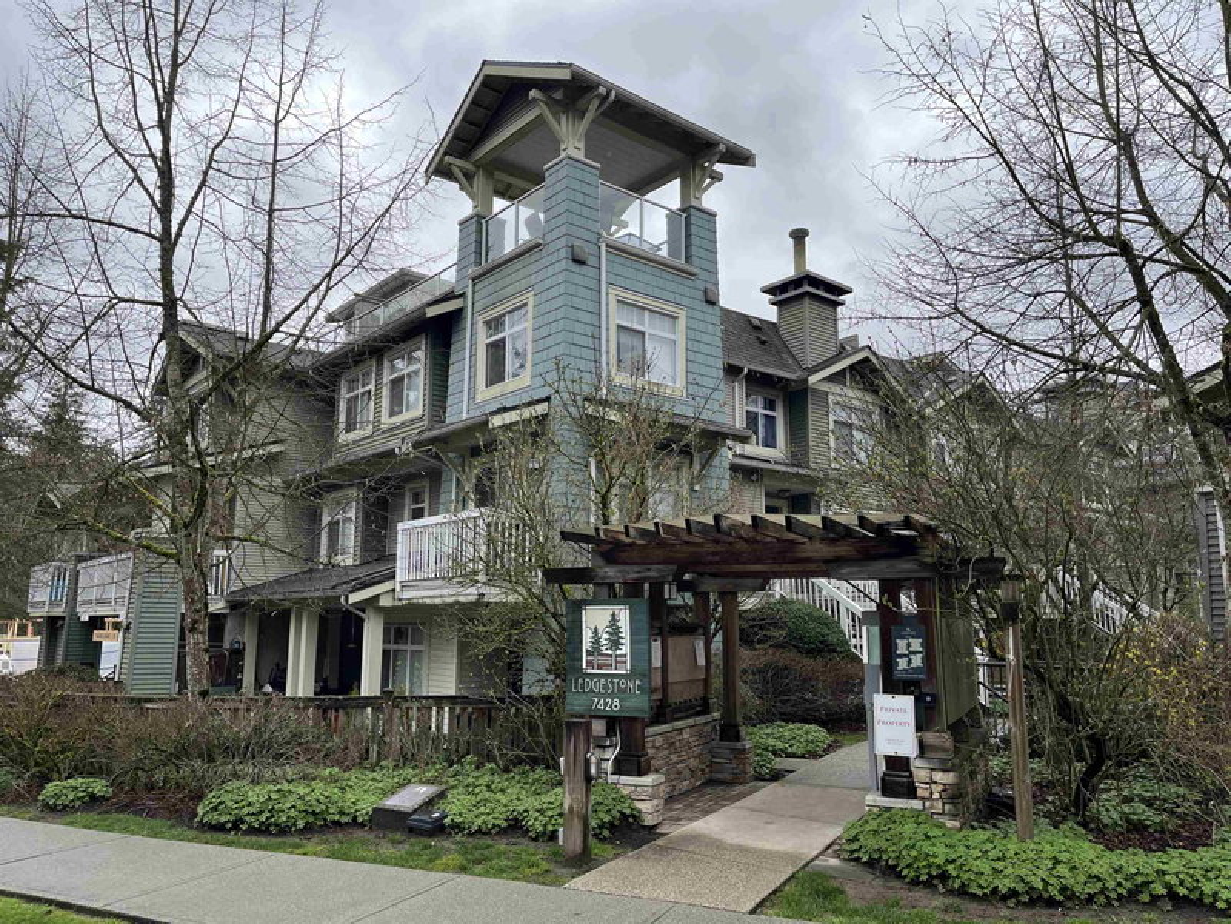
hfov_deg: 67.3
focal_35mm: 26
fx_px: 925
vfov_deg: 53.1
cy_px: 462
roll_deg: +0.4
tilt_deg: +9.4
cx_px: 616
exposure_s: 1/816
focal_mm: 5.1
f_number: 1.6
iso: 50
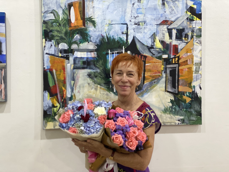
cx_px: 114
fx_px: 344
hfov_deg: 36.8
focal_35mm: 52
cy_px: 86
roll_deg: -0.9
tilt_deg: -0.9
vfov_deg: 28.0
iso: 200
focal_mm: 6
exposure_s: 1/33
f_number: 2
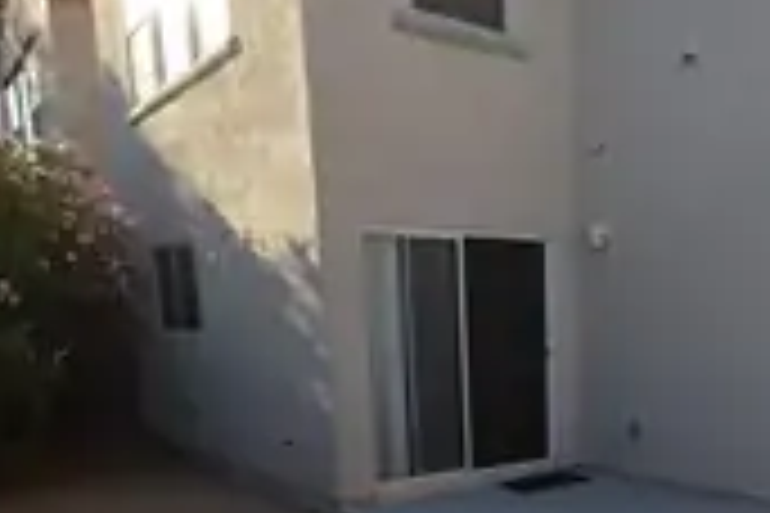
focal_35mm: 35
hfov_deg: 51.5
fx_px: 749
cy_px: 508
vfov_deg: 34.6
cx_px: 599
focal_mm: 10
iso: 100
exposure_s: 1/200
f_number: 7.1
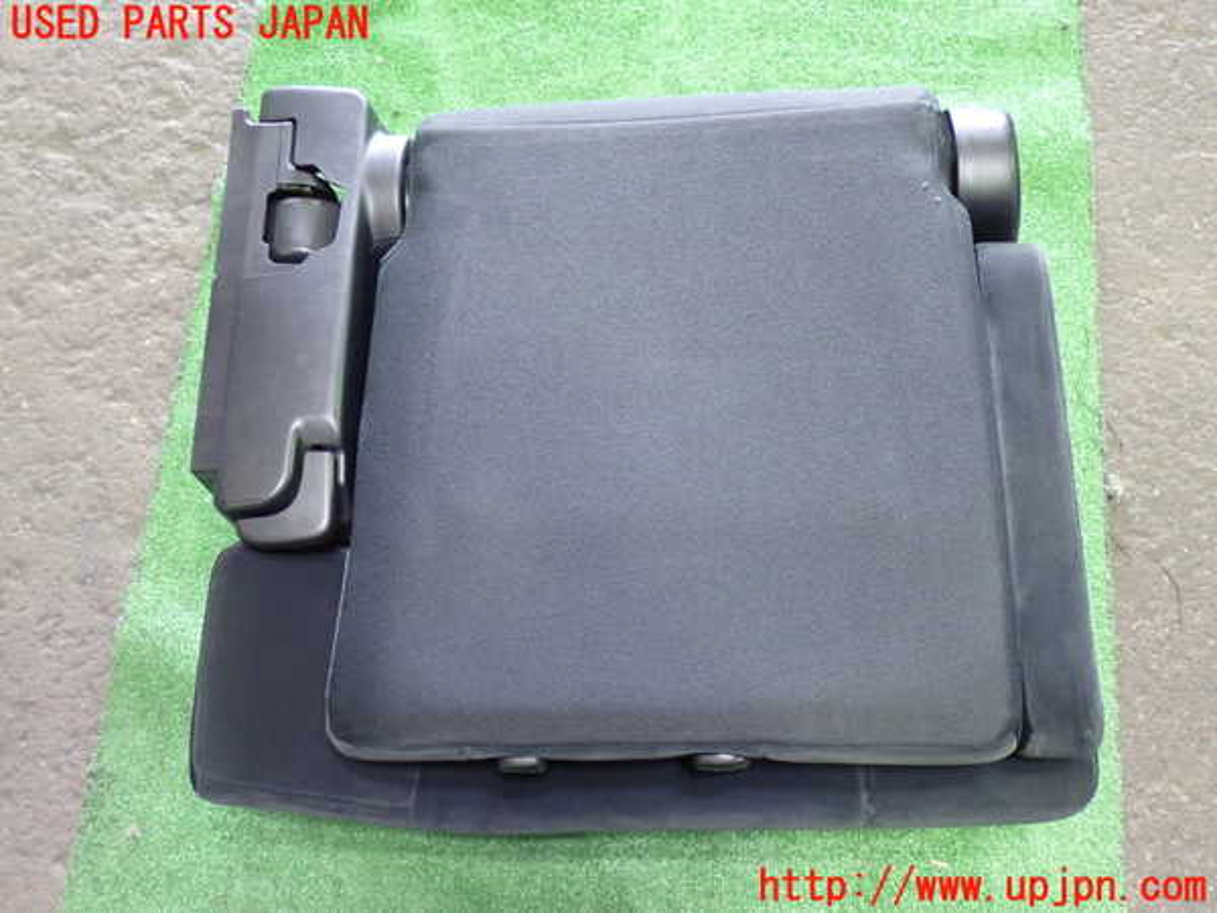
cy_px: 456
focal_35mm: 38
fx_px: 1336
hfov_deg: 49.0
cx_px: 608
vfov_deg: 37.7
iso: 800
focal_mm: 6.83
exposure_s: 1/30
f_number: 2.7
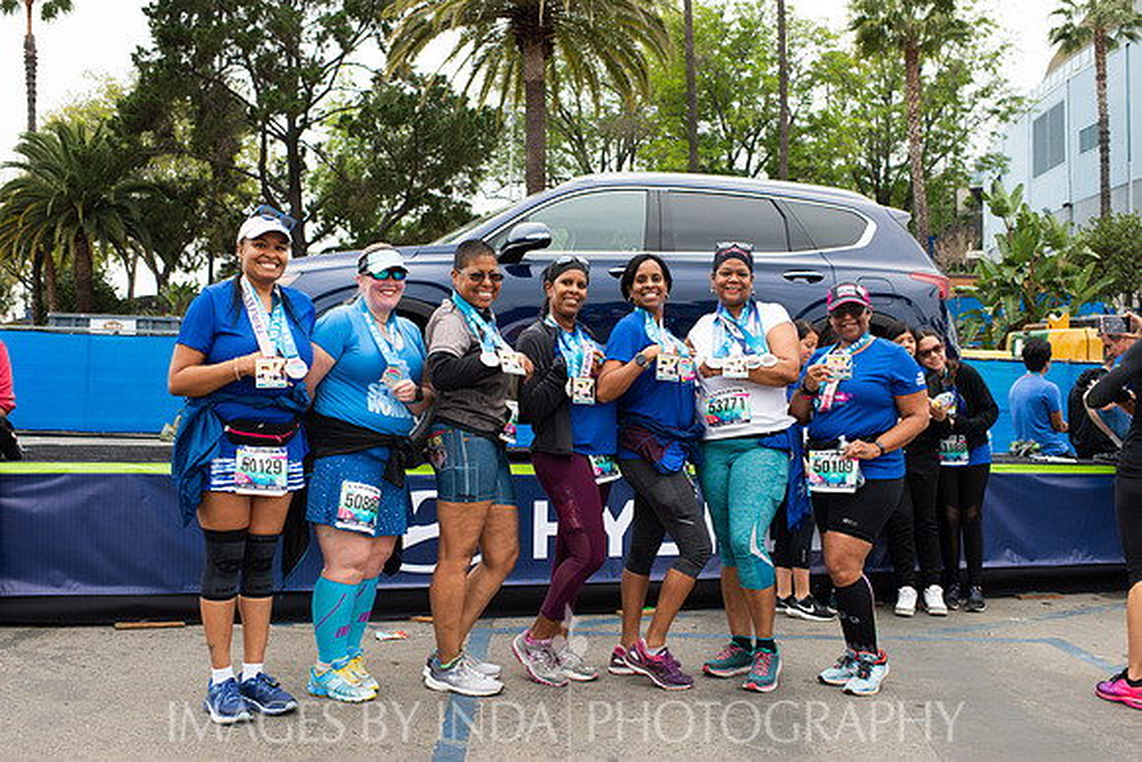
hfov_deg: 53.9
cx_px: 571
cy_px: 381
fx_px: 1124
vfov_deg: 37.5
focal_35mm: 35
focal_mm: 35
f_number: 5.6
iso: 200
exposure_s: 1/160
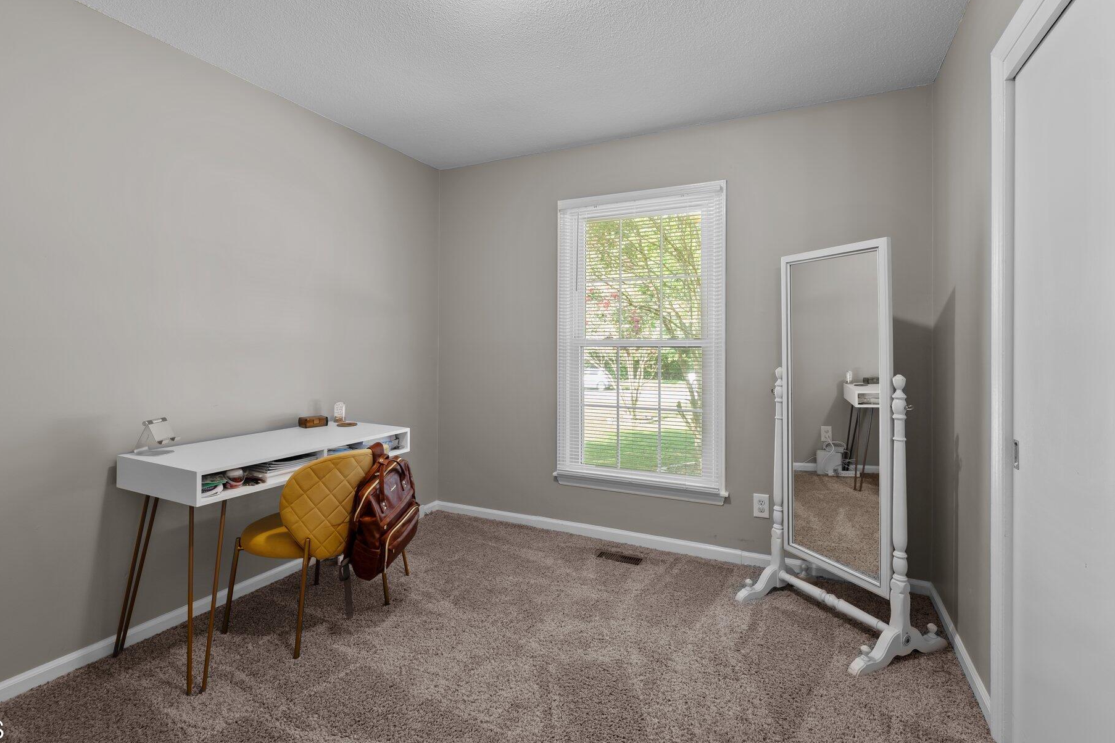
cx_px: 571
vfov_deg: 70.3
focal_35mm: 17
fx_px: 526
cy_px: 347
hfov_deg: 93.3
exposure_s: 1/1.67
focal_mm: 15
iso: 200
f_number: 8
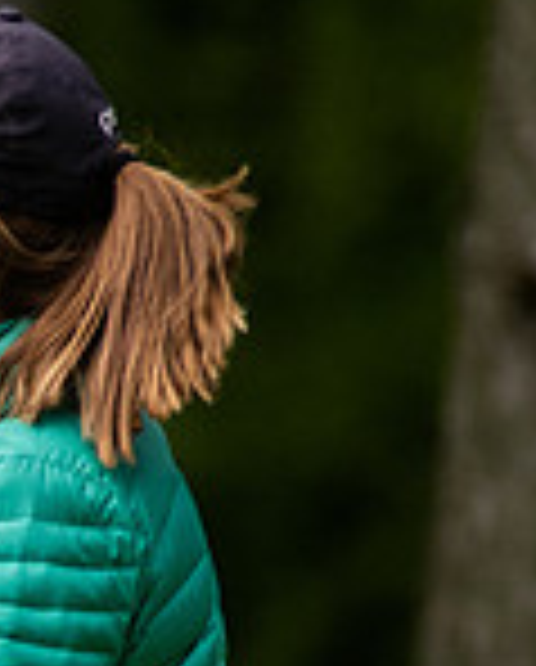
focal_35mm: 2259
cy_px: 1158
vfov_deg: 0.9
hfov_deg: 0.7
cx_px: -1227
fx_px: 44657
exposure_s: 1/2500
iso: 800
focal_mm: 300
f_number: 4.5
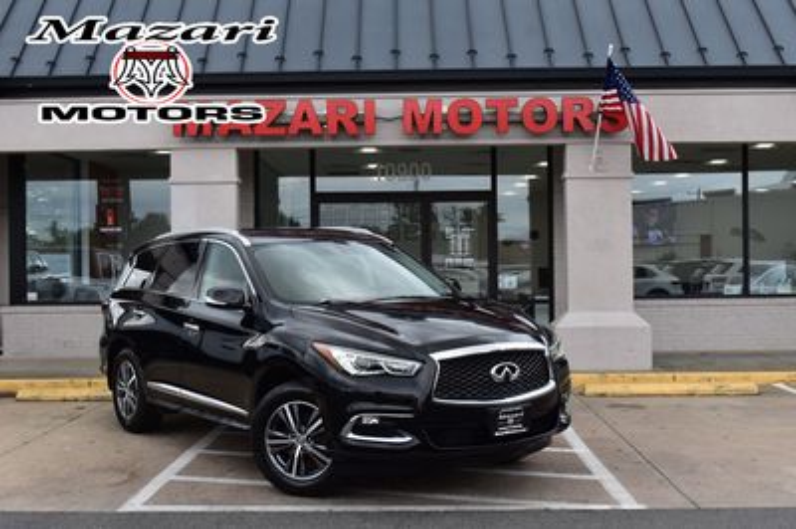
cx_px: 398
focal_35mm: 46
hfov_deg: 42.4
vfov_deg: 28.9
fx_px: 1027
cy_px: 264
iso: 400
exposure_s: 1/160
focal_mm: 31
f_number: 9
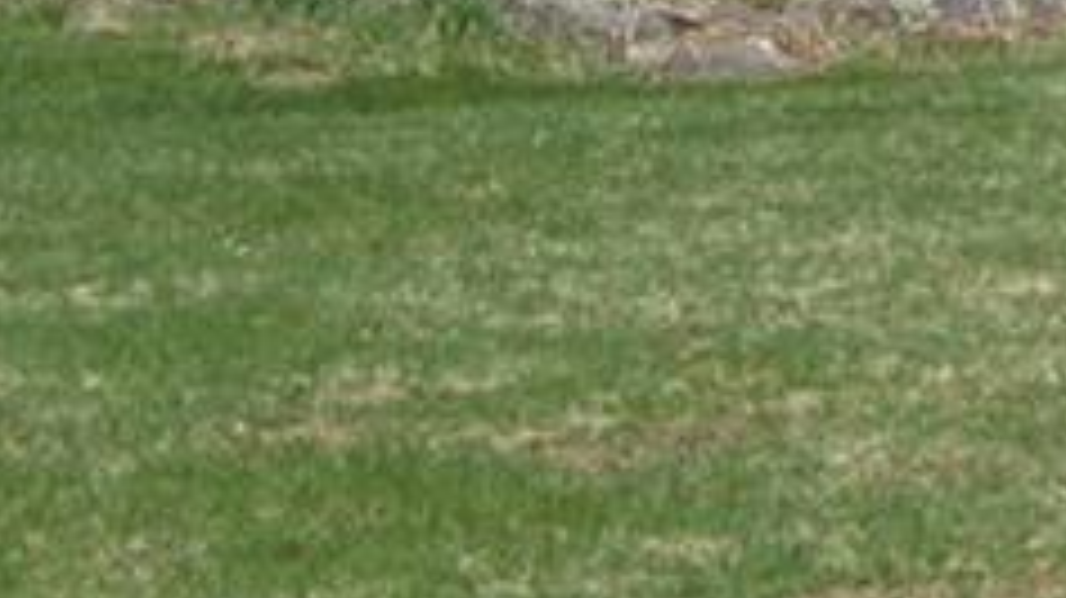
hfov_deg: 9.5
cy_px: -661
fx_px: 5940
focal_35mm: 210
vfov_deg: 5.6
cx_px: 2186
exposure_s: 1/320
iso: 100
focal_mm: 31
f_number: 9
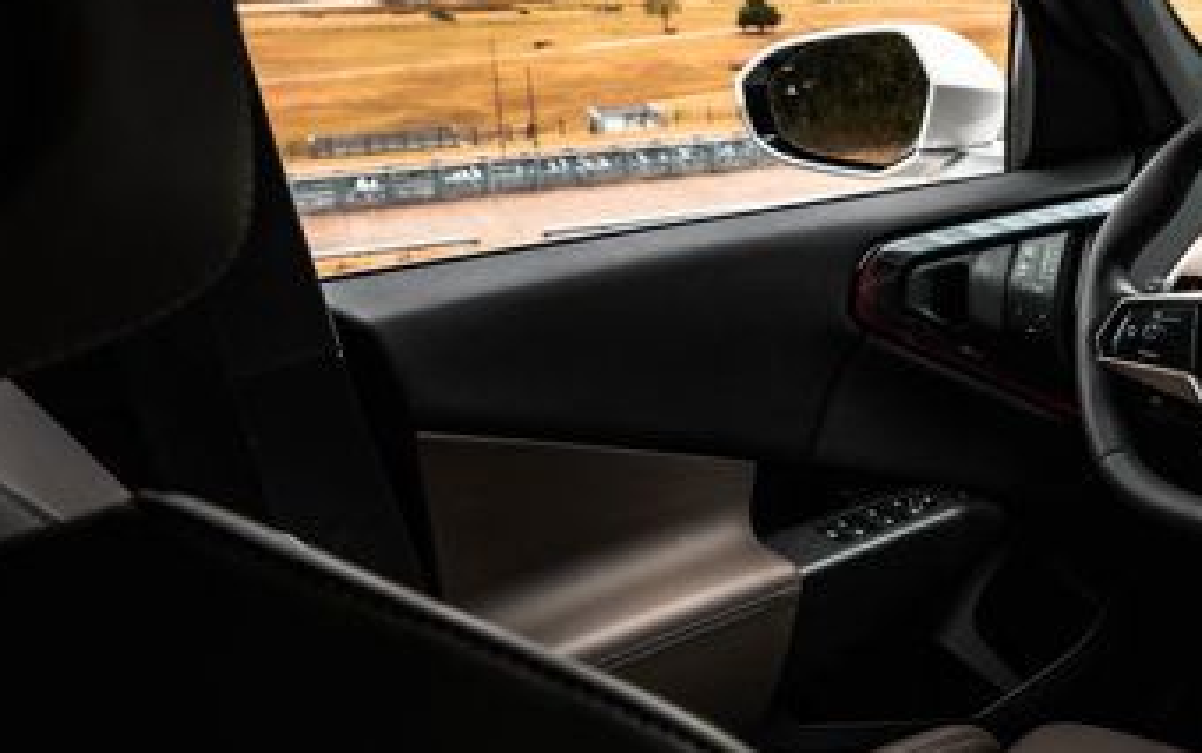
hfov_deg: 41.2
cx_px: 997
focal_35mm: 46
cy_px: 221
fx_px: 1508
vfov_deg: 27.8
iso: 640
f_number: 8
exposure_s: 1/200
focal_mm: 24
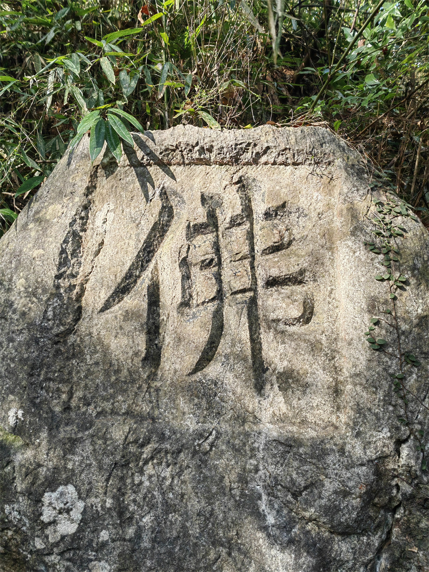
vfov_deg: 65.3
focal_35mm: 27
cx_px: 214
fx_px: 446
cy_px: 286
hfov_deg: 51.4
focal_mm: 5.54
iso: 160
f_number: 1.8
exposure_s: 1/673
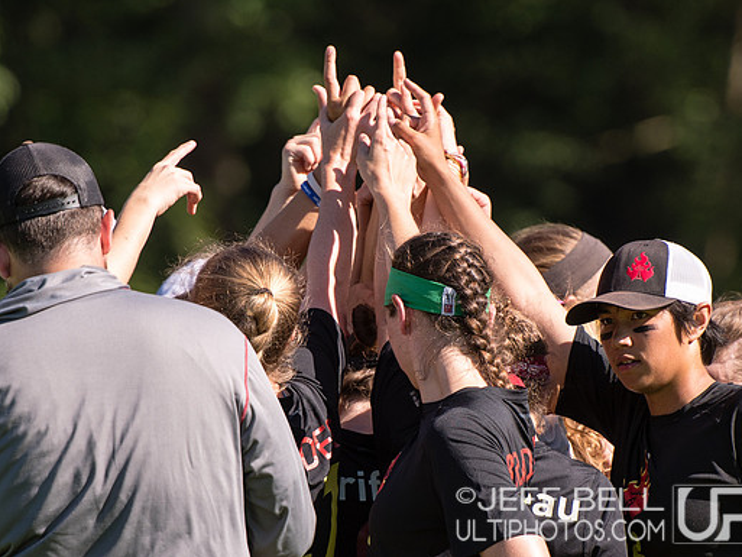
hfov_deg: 3.9
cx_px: 405
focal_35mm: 507
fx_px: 10870
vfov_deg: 2.9
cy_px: 347
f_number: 2.8
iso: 100
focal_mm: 200
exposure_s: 1/2500
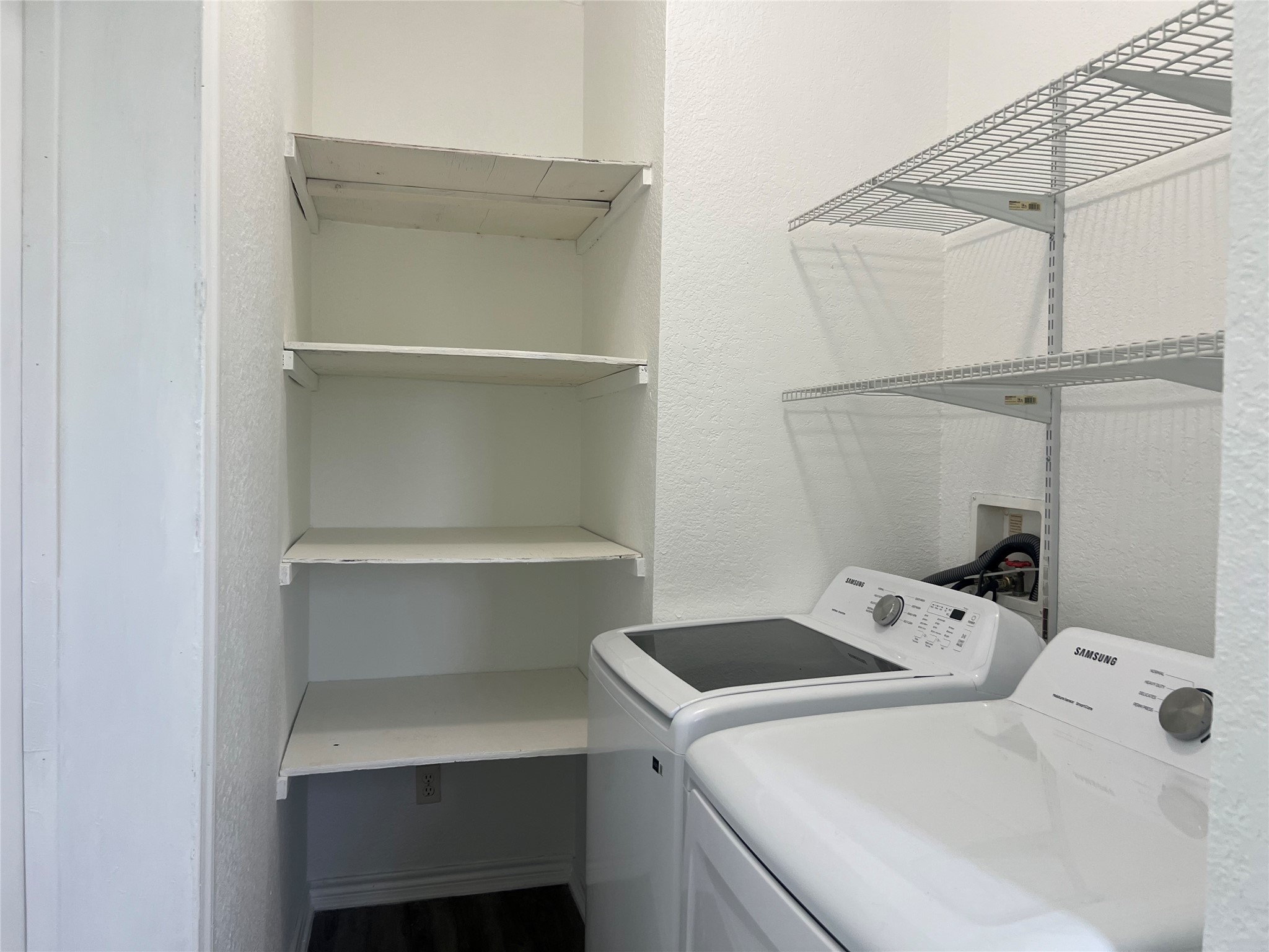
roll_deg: -1.7
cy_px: 476
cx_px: 634
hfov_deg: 67.3
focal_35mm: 26
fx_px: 953
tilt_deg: -1.2
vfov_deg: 53.1
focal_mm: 5.7
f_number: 1.5
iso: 80
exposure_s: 1/121
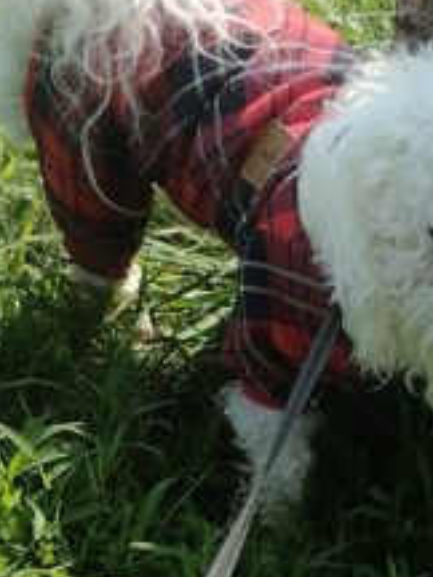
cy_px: 820
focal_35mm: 128
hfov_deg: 10.2
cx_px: 994
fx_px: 2135
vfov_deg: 14.5
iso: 100
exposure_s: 1/1274
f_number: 1.7
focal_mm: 4.71
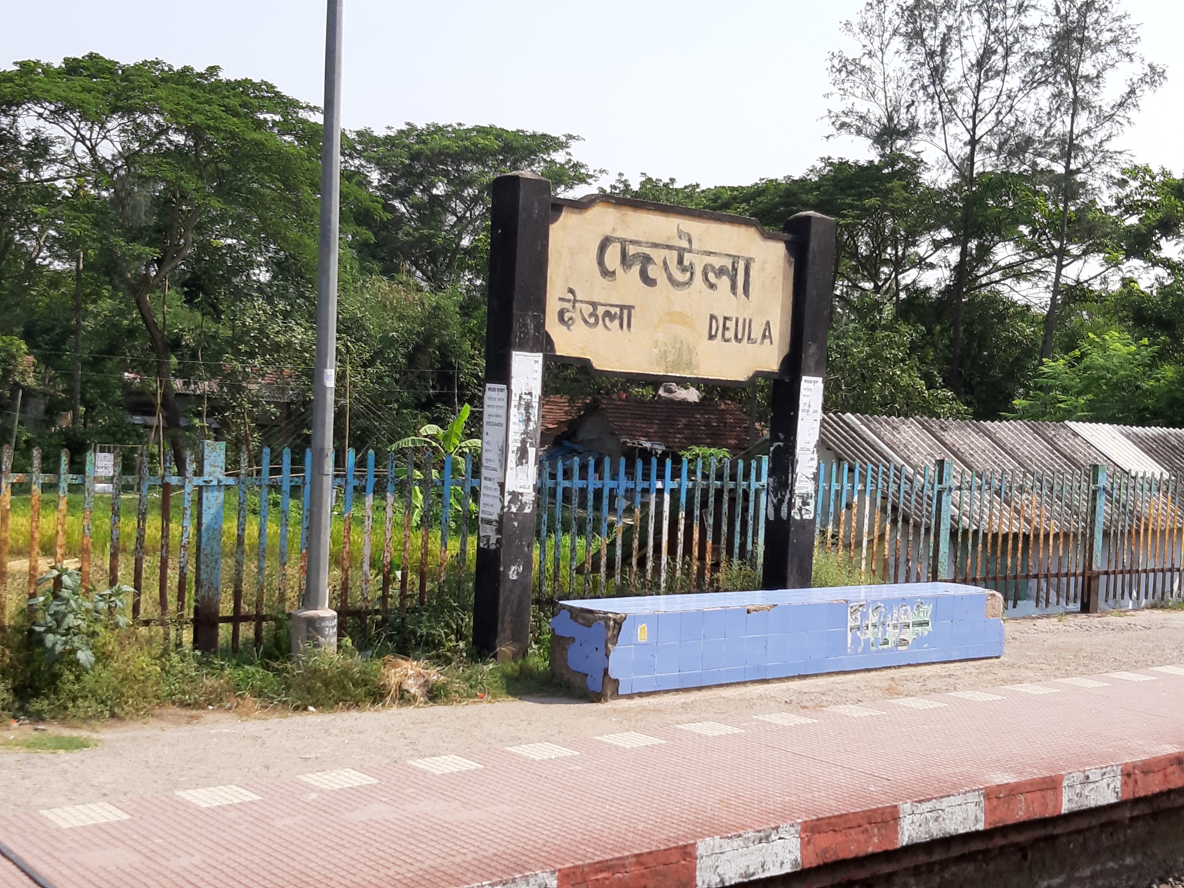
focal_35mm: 27
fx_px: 924
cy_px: 444
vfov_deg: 51.4
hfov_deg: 65.3
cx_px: 592
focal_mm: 3.93
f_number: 1.7
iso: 40
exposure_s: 1/962
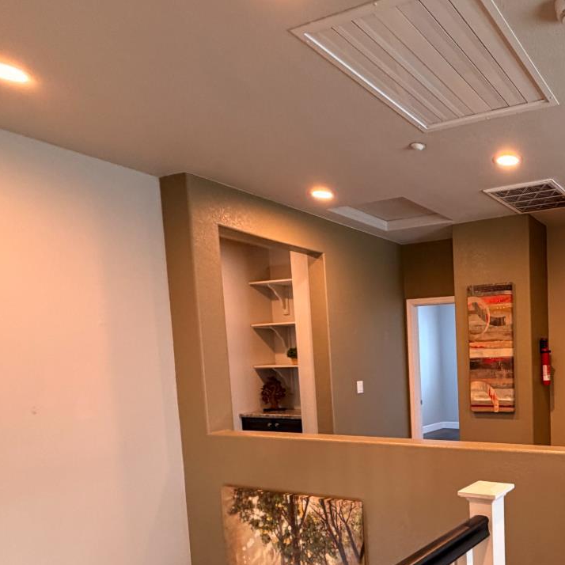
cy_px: 393
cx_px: 552
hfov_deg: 50.5
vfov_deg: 59.0
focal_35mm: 26
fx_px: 480
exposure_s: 1/60
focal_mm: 2.22
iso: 320
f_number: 2.2
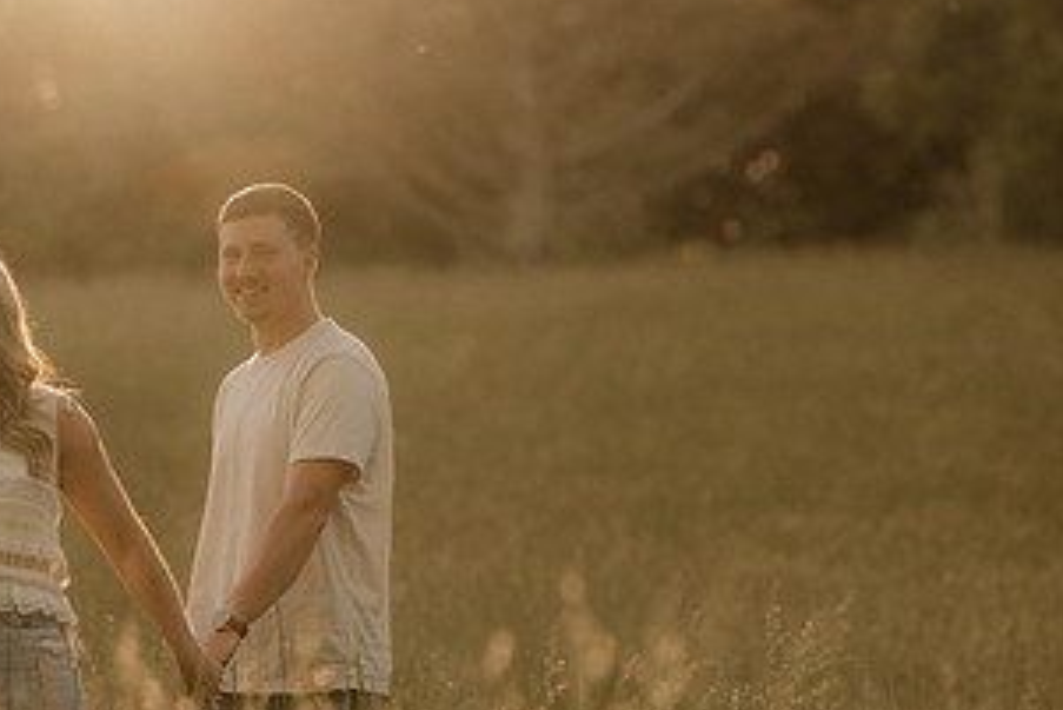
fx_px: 4845
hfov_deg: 12.5
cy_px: 514
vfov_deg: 8.4
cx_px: 290
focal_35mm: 164
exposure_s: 1/1000
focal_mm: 85
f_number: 2
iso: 250
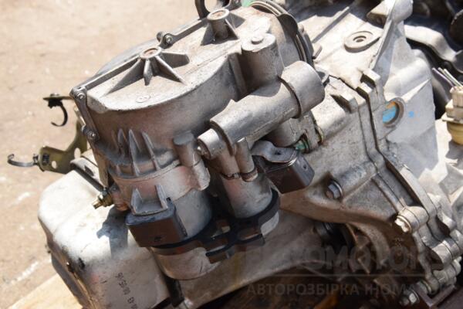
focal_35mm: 57
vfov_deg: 23.8
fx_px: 733
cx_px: 232
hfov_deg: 35.1
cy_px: 154
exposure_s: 1/400
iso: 800
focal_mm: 38
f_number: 10
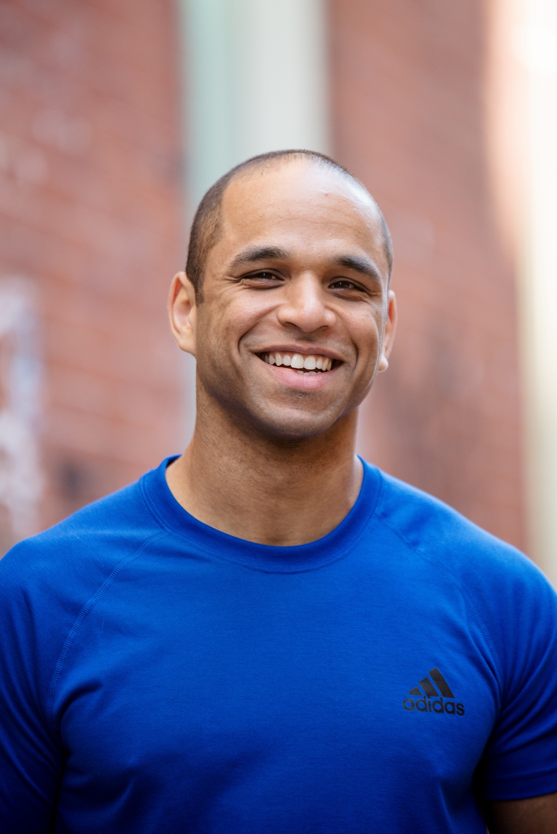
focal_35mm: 185
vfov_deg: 11.1
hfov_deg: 7.4
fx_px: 4289
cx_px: 278
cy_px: 417
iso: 500
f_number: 2.8
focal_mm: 185
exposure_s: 1/500
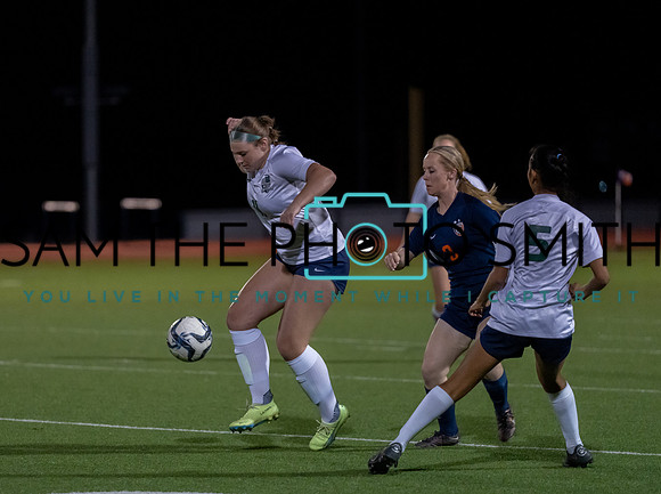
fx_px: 4487
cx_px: 228
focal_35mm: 235
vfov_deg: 6.3
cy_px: 288
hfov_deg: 8.4
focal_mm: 178
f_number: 2.8
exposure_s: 1/1000
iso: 4000
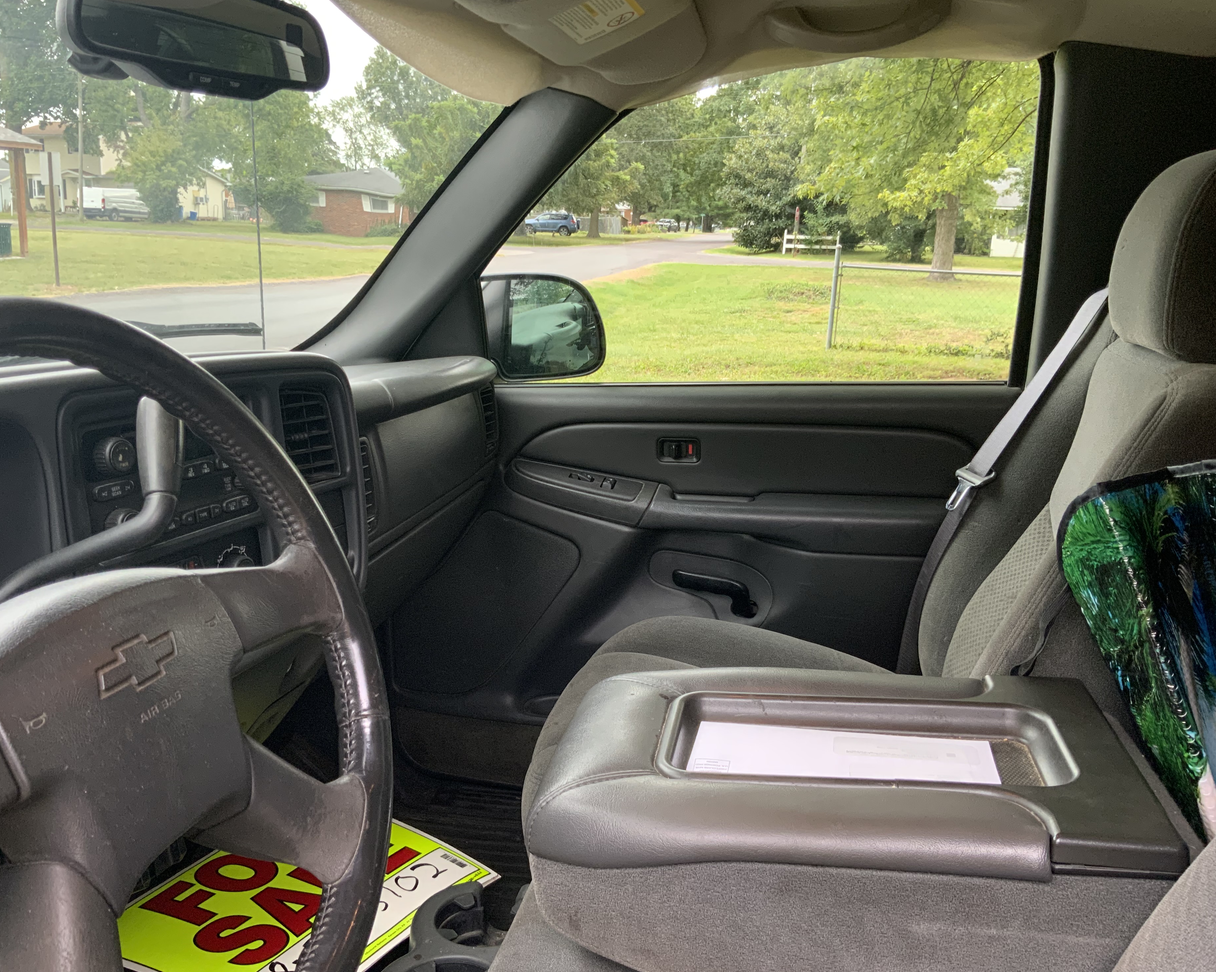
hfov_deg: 57.2
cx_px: 579
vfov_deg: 47.1
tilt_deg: -14.2
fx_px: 1116
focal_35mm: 31
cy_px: 493
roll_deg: -3.3
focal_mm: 3
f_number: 1.8
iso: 64
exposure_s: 1/99
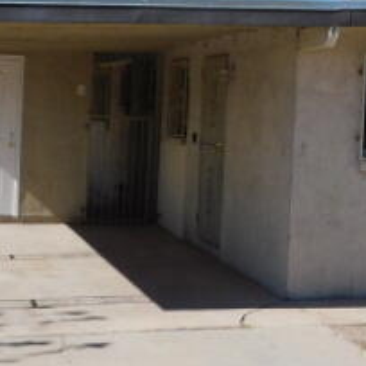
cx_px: 359
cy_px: 127
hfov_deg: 20.3
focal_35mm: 83
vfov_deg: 20.8
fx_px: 993
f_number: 6.4
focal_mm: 5.3
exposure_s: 1/500
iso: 125
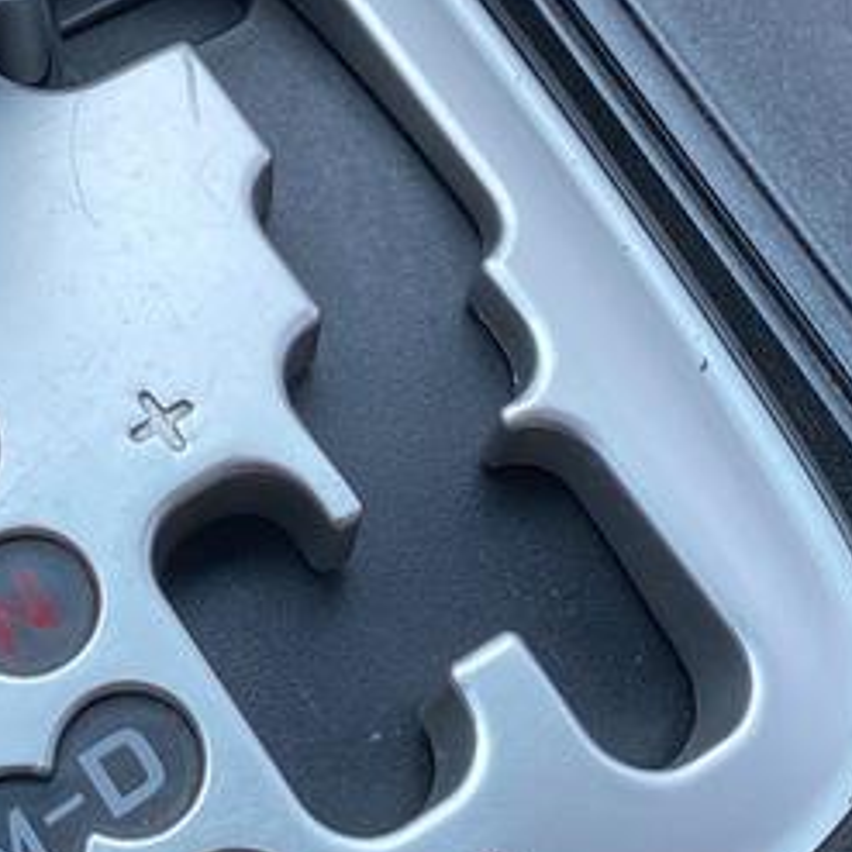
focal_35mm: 119
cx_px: 314
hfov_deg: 14.6
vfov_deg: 14.2
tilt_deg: -49.0
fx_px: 3314
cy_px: -200
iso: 32
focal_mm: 4.25
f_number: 1.8
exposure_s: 1/135
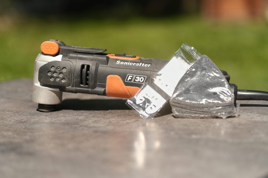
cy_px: 89
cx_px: 134
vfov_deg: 16.3
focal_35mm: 84
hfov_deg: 24.2
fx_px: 625
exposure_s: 1/4000
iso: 160
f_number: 1.8
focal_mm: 56
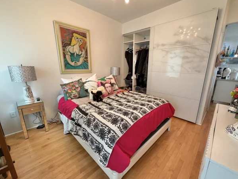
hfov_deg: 98.0
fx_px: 103
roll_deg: +0.1
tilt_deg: -13.1
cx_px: 127
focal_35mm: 15
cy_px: 92
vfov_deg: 81.7
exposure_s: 1/60
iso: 200
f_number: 2.2
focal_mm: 2.22
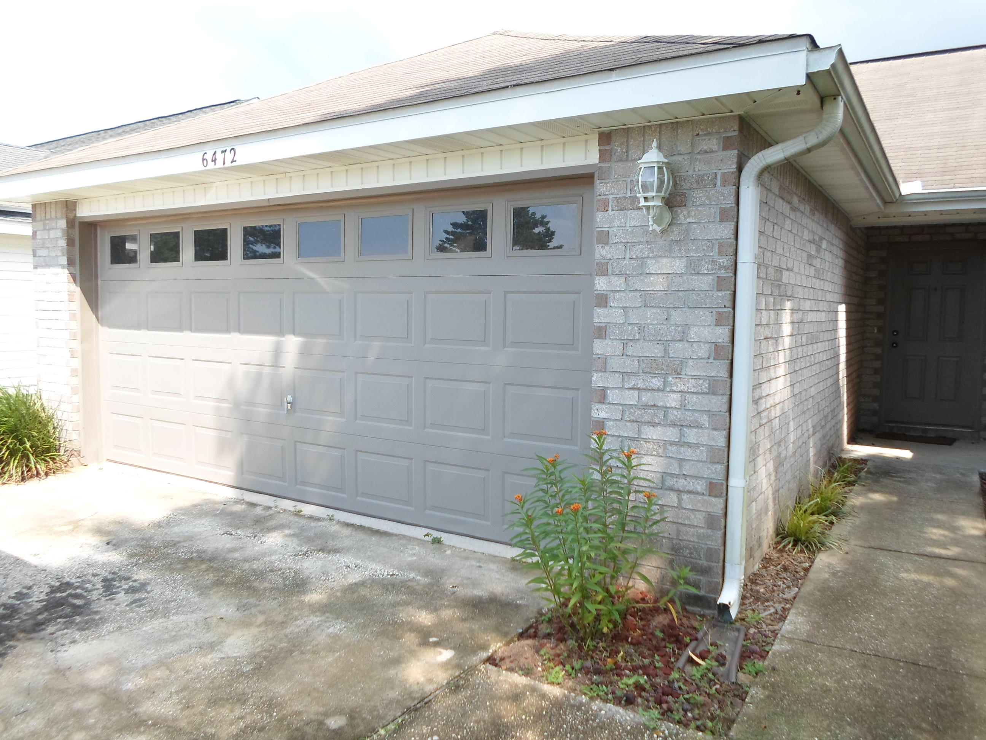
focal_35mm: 25
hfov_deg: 69.4
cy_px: 370
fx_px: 712
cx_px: 493
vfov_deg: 54.9
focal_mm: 4.5
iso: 80
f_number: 2.5
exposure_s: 1/350
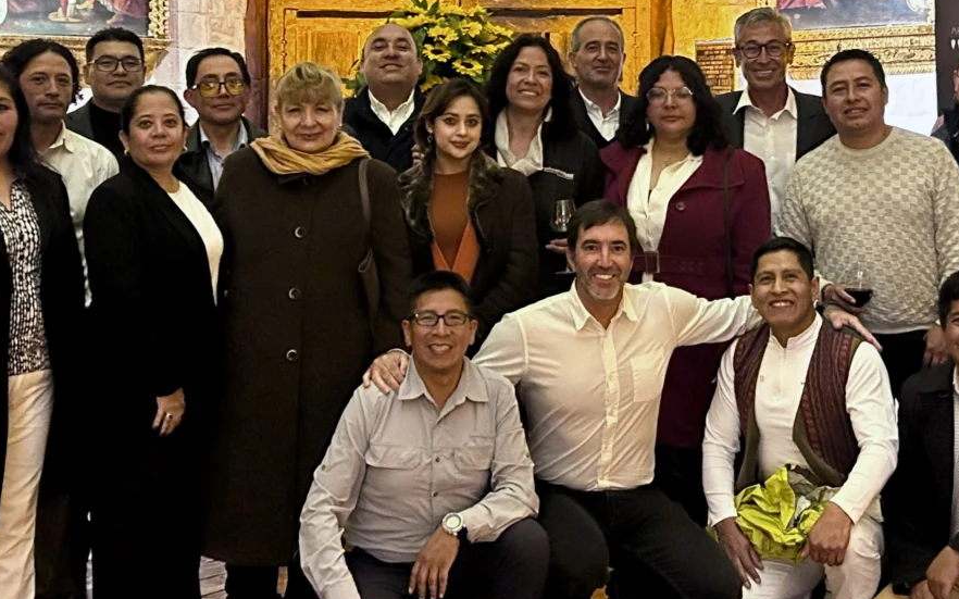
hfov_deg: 34.0
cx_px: 514
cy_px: 89
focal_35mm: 60
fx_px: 1568
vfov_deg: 21.3
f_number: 1.5
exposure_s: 1/30
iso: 800
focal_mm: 5.7
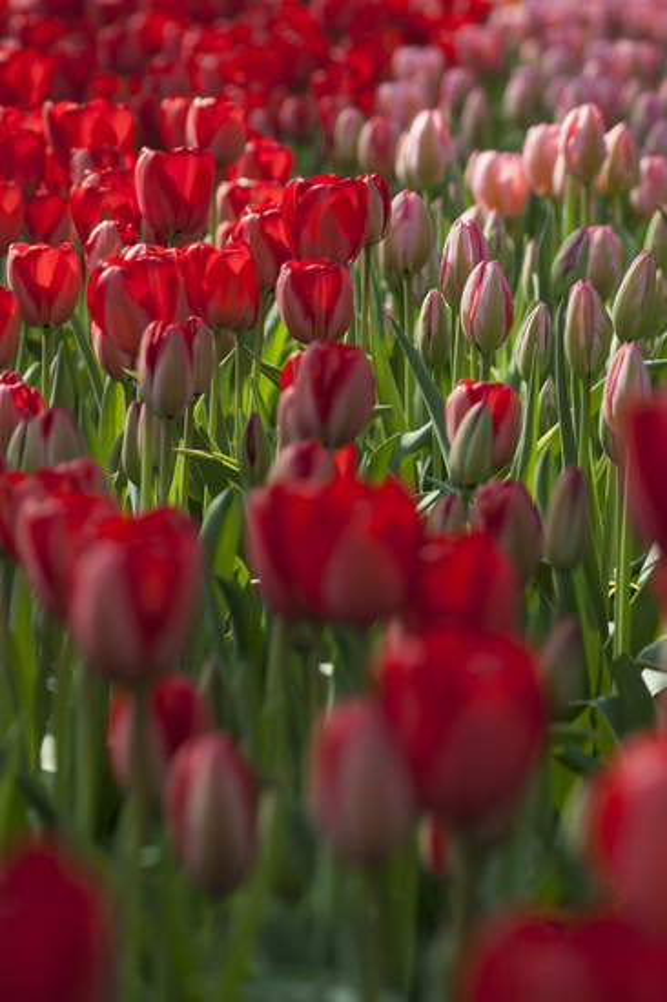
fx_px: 5634
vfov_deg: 10.2
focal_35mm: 202
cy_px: 501
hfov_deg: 6.8
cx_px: 334
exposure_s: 1/160
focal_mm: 135
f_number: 5.6
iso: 100
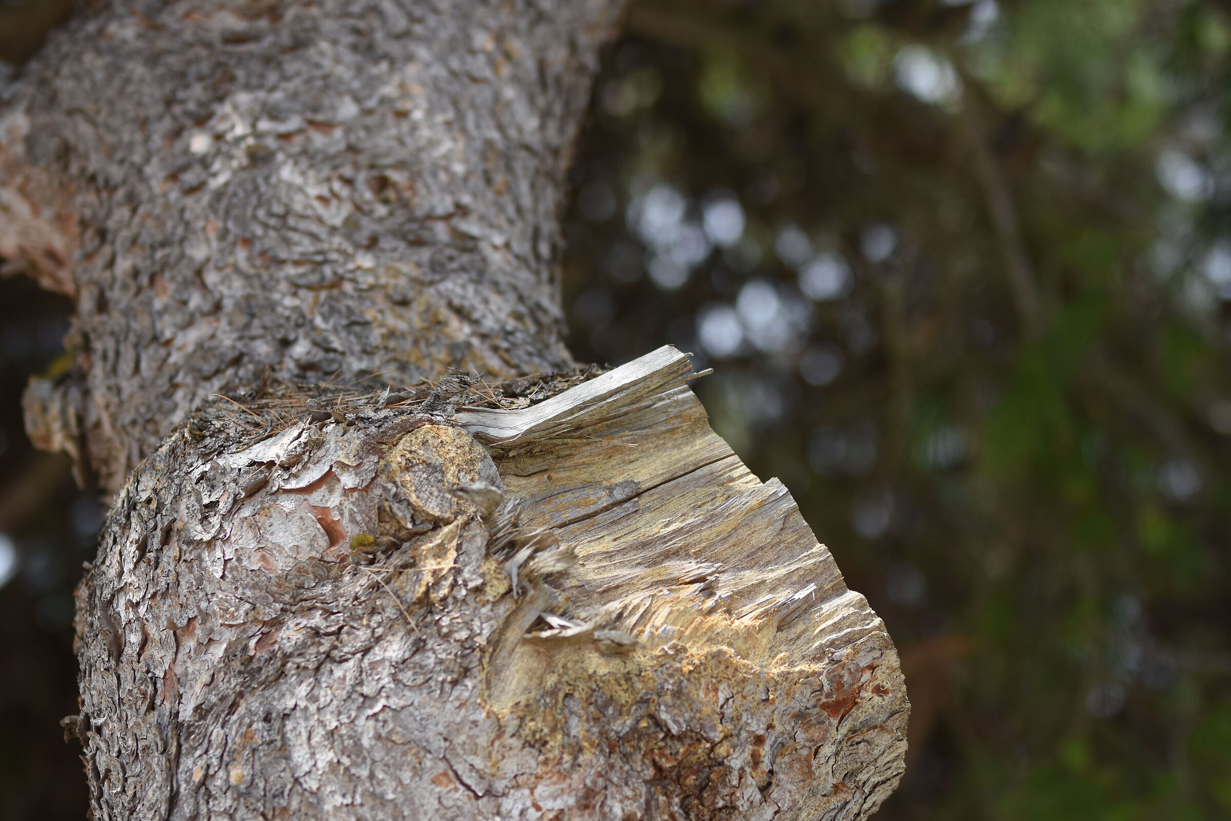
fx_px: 4359
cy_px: 410
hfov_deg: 16.1
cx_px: 616
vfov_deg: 10.8
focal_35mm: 128
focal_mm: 85
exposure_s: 1/8000
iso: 250
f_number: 1.7
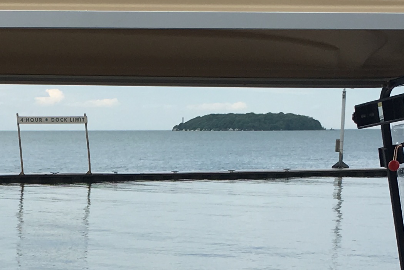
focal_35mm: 116
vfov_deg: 11.4
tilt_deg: -8.8
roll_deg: +0.6
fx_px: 1302
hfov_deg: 17.3
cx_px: 24
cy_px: 389
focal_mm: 4.15
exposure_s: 1/1603
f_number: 2.2
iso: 25
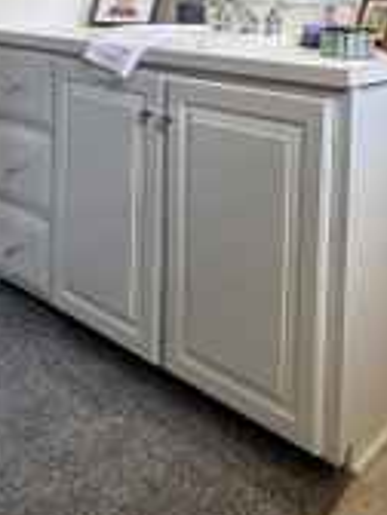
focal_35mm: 40
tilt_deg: -2.3
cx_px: 381
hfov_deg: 33.2
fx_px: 596
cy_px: 21
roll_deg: -2.3
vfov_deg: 41.7
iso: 200
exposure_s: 1/120
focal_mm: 2.22
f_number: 2.2
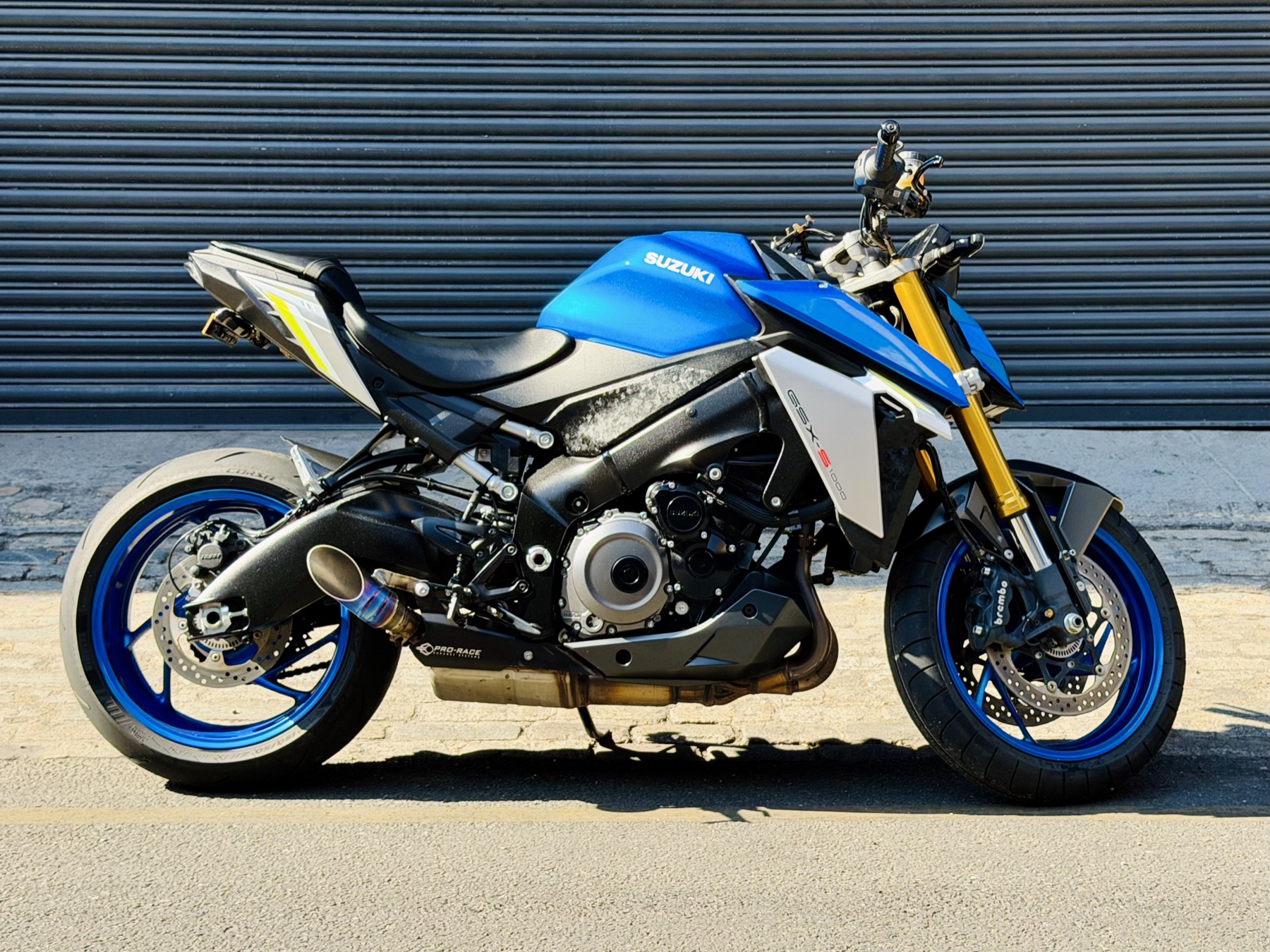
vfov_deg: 30.3
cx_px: 635
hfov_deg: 39.7
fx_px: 1761
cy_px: 476
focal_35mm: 48
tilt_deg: -8.7
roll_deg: -1.2
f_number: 1.78
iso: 100
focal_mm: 6.76
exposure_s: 1/740
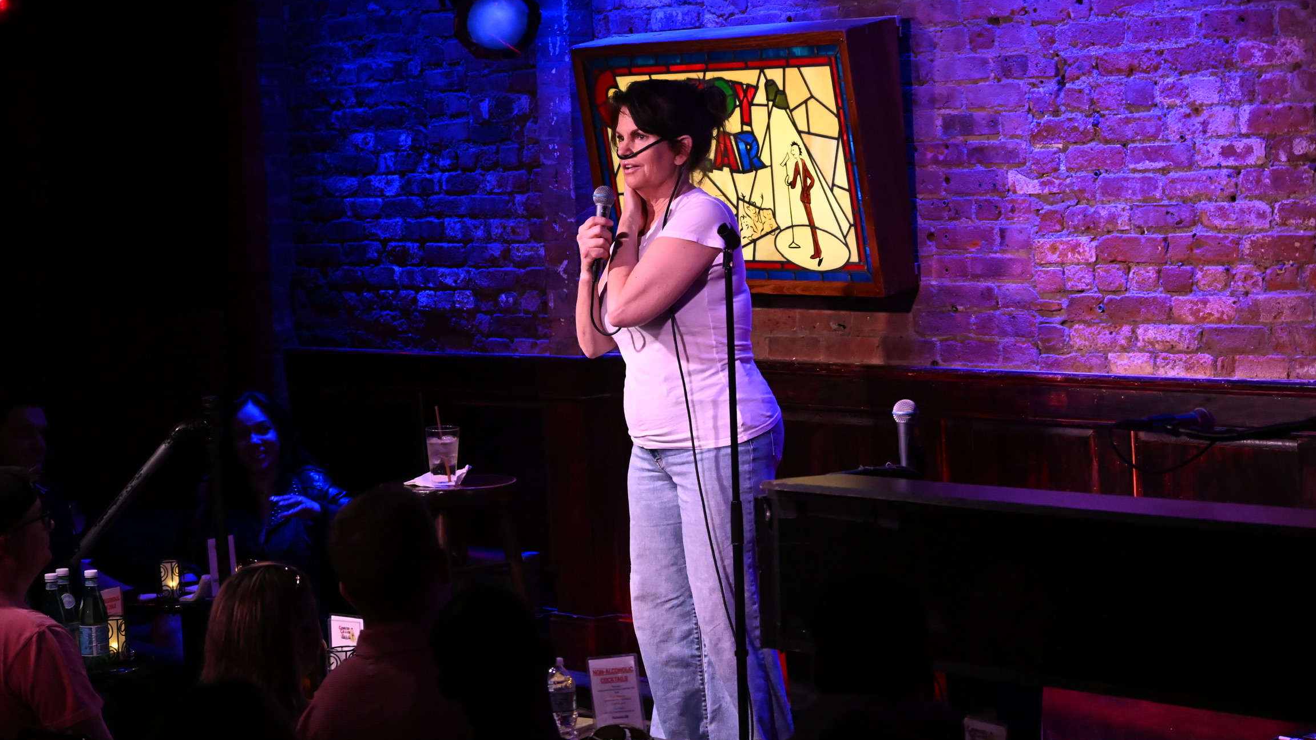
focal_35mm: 85
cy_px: 418
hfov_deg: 25.0
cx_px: 659
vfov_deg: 14.2
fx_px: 2966
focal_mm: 81
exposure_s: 1/100
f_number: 6.3
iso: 10000
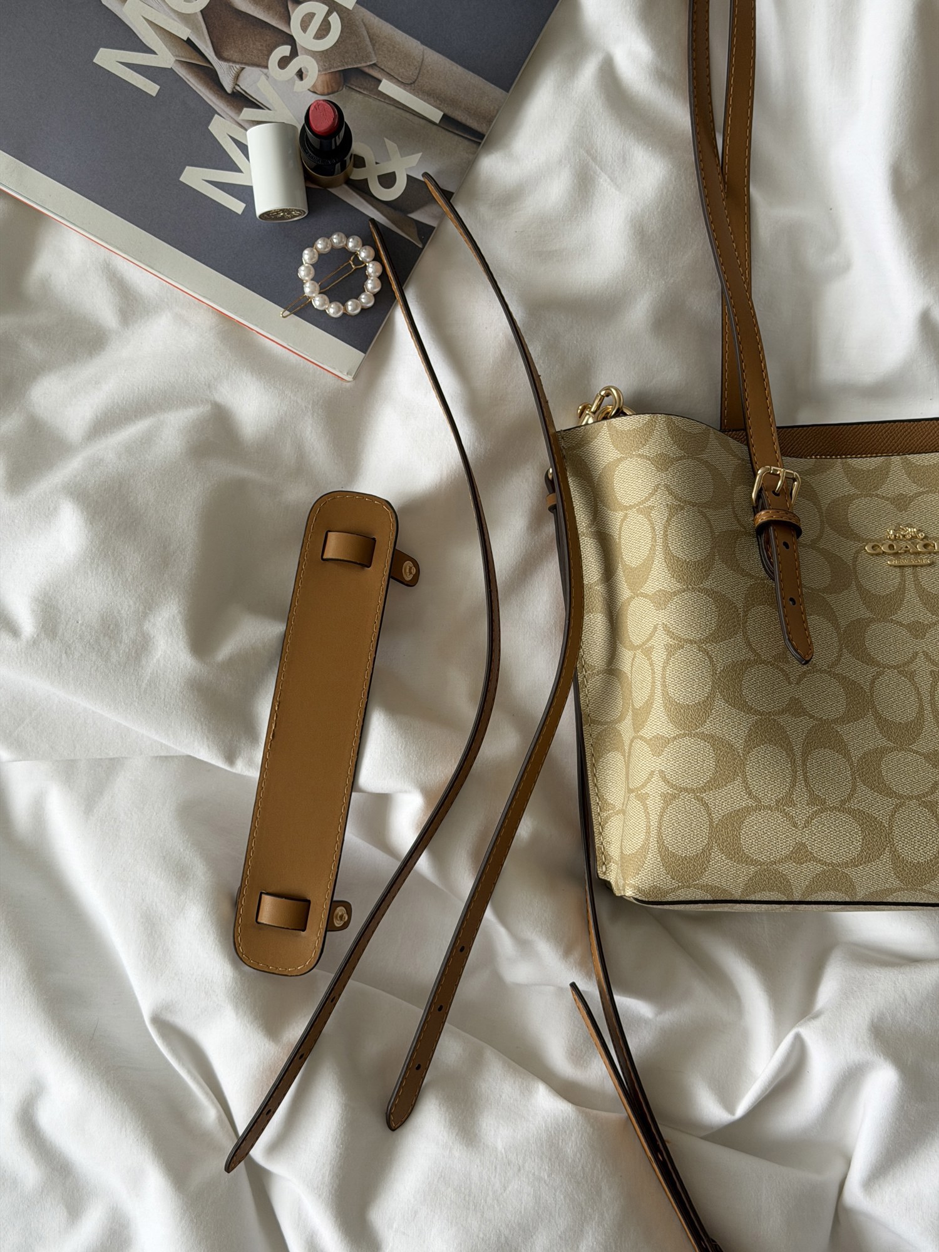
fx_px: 1736
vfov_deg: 39.7
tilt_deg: -87.2
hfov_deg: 30.3
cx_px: 470
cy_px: 626
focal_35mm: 48
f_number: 1.78
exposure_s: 1/121
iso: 50
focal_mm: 6.76
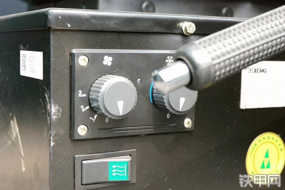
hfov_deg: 33.4
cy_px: 95
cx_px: 142
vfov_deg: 22.6
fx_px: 475
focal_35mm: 60
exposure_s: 1/38
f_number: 5.3
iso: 100
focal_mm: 40.2
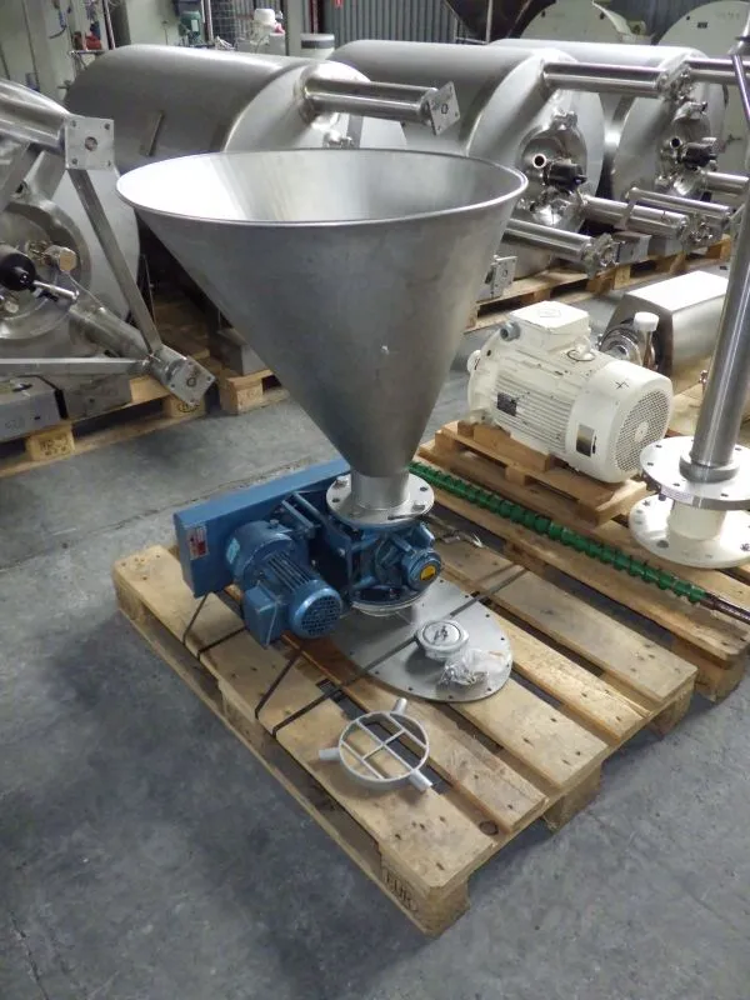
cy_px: 500
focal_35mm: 28
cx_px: 375
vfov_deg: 63.4
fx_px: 809
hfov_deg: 49.7
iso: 1600
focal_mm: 5
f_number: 3.5
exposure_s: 1/40
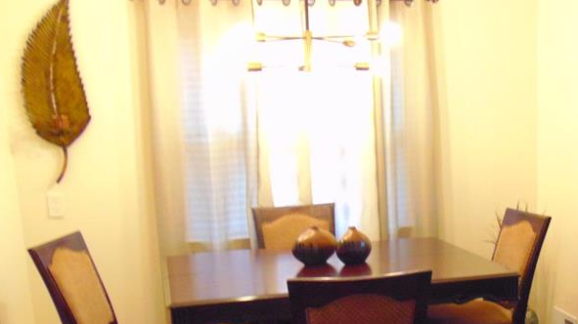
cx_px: 416
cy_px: 296
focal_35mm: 51
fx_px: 781
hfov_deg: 39.7
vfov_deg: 22.8
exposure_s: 1/25
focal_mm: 4.9
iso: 400
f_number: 3
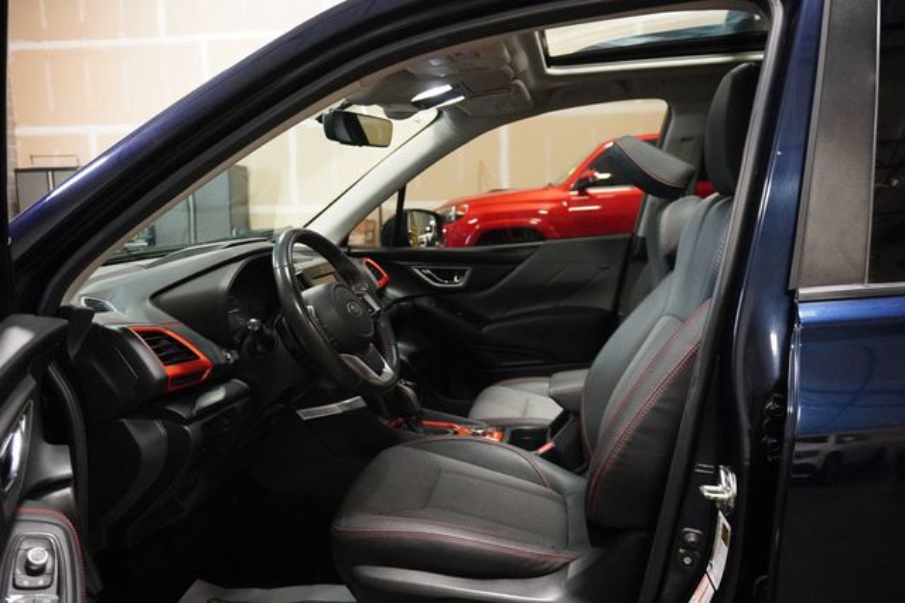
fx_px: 754
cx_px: 452
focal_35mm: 30
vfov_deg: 43.6
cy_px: 302
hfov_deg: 62.0
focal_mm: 20
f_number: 4
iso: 6400
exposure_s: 1/125
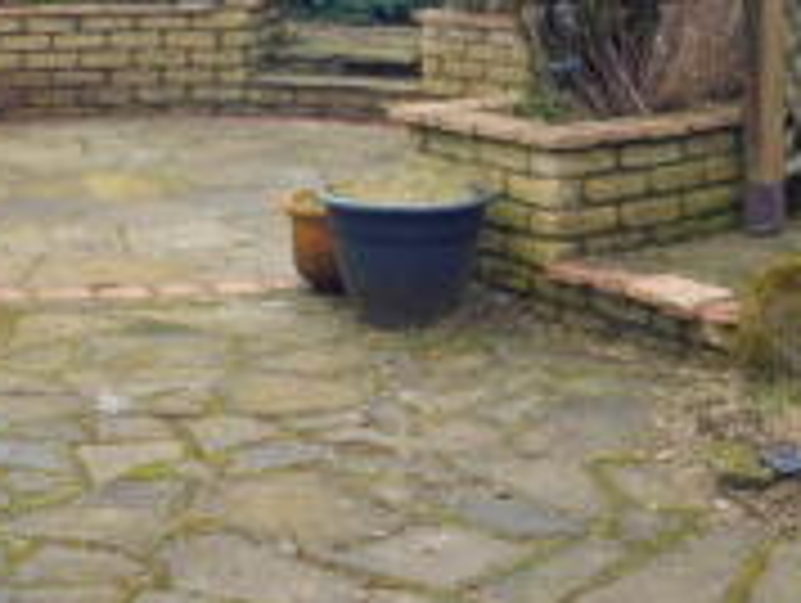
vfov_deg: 14.5
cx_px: 313
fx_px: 2271
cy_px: -169
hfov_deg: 20.0
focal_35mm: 98
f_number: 3.2
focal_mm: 5.3
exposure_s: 1/160
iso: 125
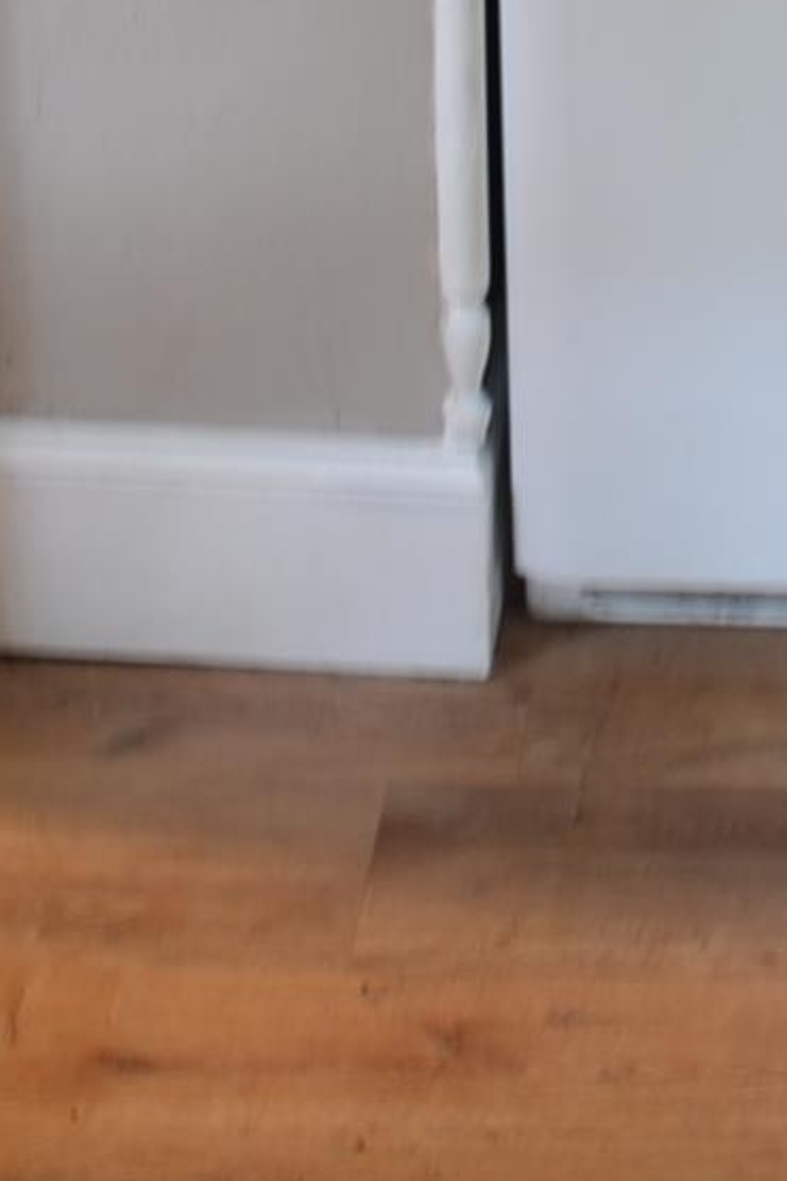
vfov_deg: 16.6
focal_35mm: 112
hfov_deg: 12.2
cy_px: -600
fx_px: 3672
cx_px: 698
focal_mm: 18
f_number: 3.5
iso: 100
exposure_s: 1/1.6
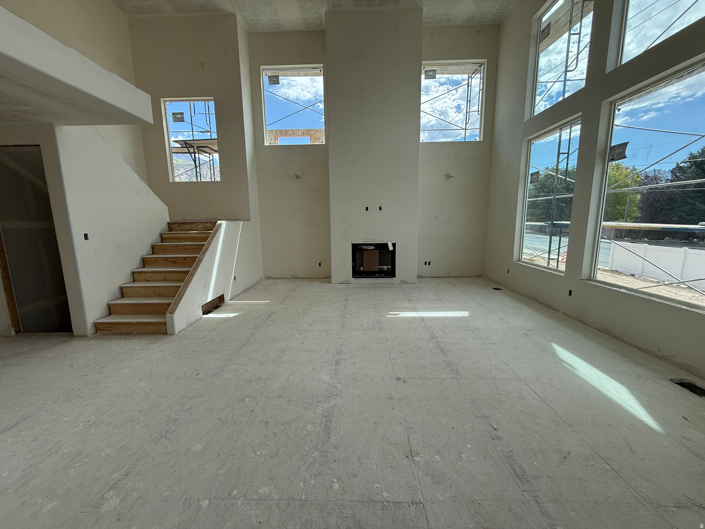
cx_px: 352
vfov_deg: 85.7
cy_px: 264
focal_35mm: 14
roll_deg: +1.2
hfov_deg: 102.1
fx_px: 285
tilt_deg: -8.3
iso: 64
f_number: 2.2
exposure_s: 1/475
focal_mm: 2.22
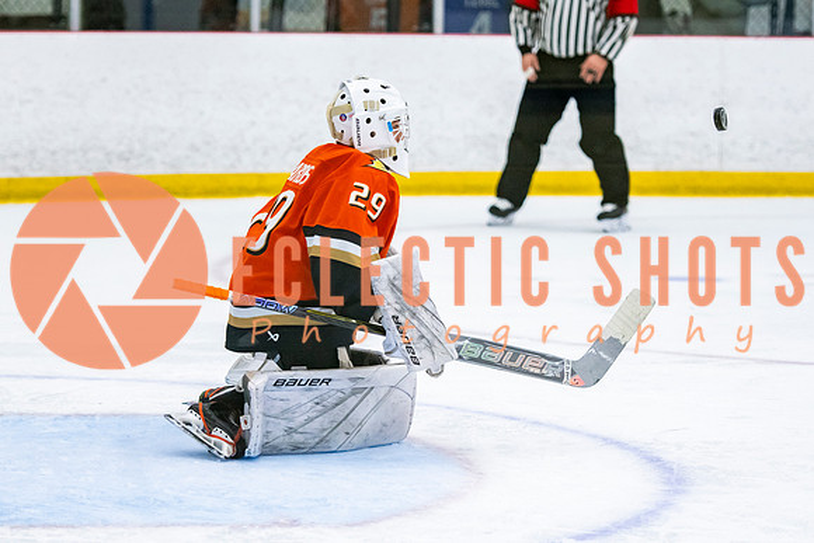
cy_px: 255
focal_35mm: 175
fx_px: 3947
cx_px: 404
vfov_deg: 7.9
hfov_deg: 11.8
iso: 2500
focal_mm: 110
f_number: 3.2
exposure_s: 1/640
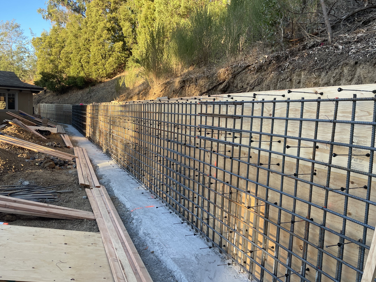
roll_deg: -1.6
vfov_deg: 51.3
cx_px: 191
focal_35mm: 27
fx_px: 293
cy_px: 139
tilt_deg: -6.0
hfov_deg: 65.3
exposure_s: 1/239
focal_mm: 4.2
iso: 32
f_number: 1.6
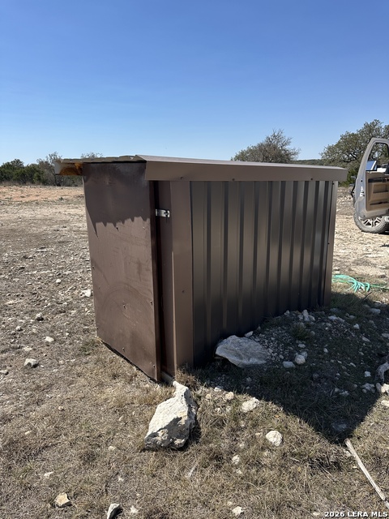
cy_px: 260
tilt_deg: -14.5
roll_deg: +1.7
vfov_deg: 71.6
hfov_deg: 56.8
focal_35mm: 24
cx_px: 194
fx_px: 360
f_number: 1.78
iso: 80
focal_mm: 6.86
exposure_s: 1/4545
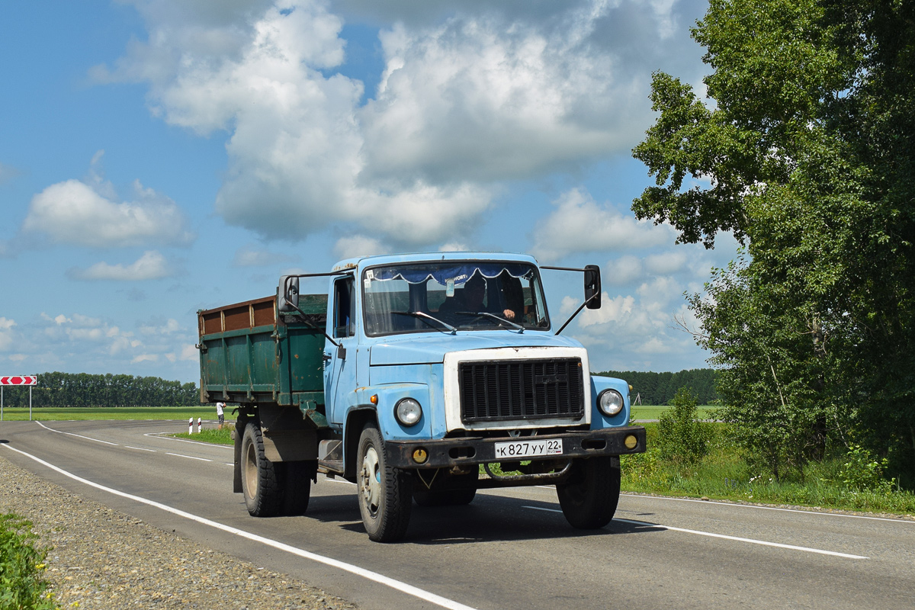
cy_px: 305
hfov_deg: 42.3
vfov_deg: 28.9
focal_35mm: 46
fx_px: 1182
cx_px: 458
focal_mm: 31
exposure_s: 1/1250
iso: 200
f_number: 6.3
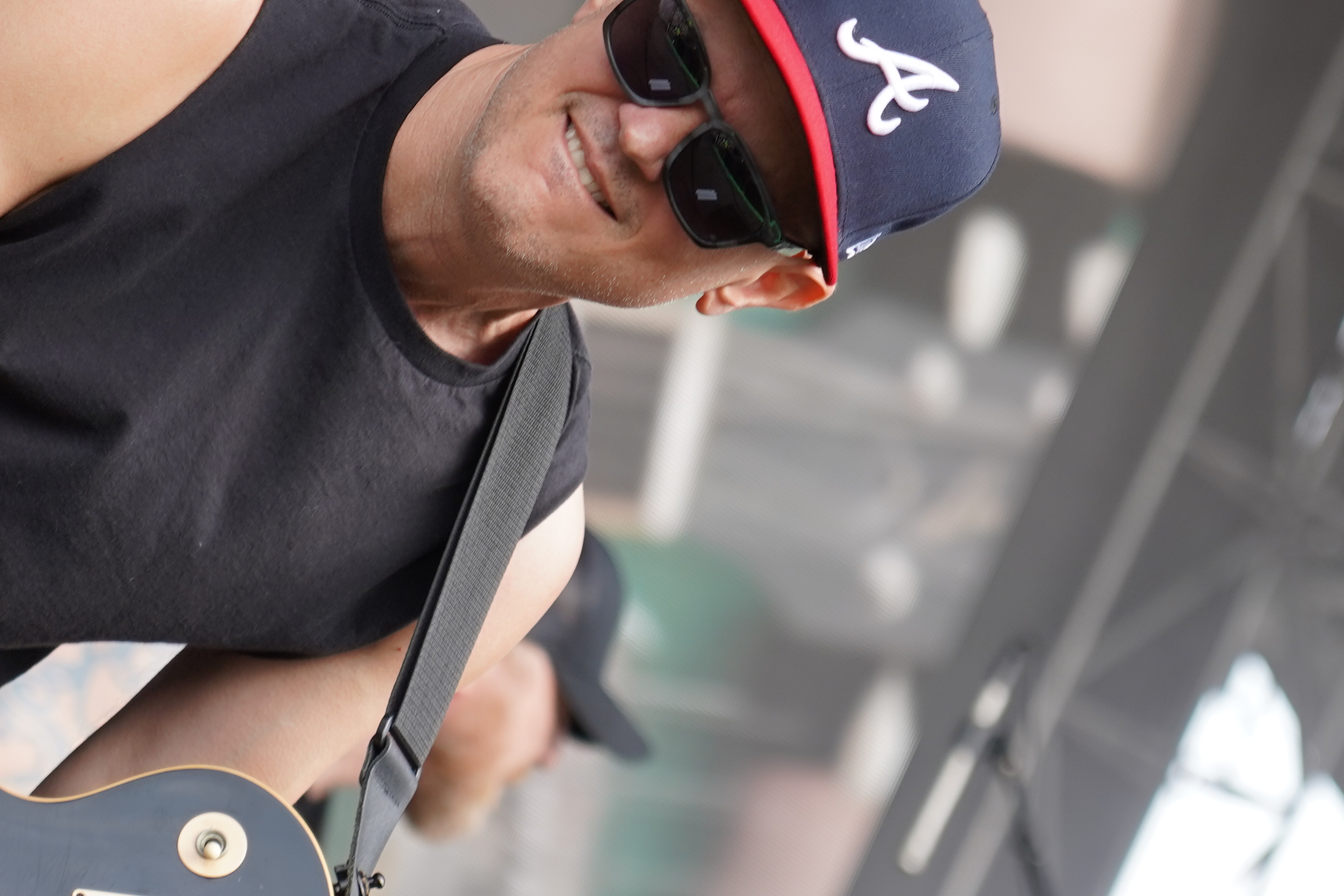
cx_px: 535
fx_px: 9183
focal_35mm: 246
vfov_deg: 5.6
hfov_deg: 8.4
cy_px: 314
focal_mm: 105
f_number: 4
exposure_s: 1/125
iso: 200
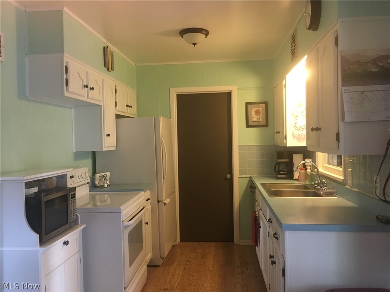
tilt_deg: -0.4
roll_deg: +1.3
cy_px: 146
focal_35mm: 29
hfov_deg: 61.7
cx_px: 195
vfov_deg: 48.2
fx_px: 327
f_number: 2.2
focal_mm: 4.15
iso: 200
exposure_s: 1/24
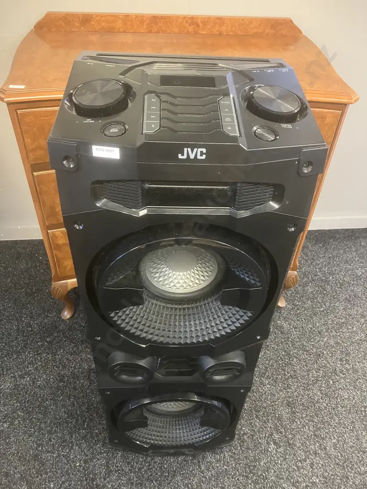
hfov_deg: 49.7
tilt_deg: -42.1
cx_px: 184
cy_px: 244
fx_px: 396
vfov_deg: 63.4
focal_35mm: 28
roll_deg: -3.8
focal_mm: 3.99
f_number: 1.8
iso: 500
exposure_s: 1/25
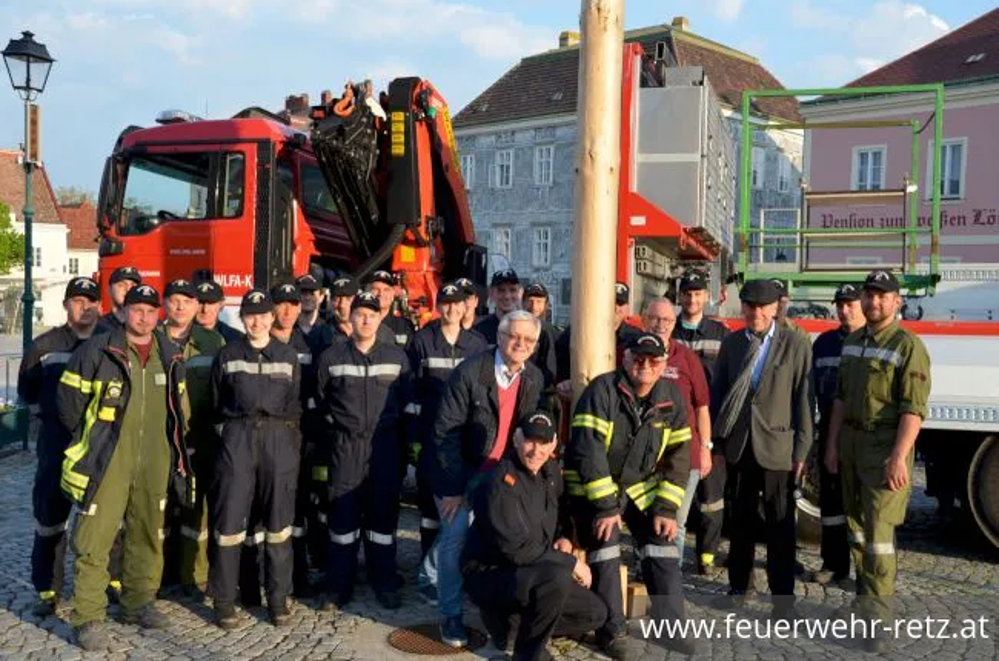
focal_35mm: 38
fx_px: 1038
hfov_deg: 51.4
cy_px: 330
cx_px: 500
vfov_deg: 35.3
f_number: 8
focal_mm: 25
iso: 200
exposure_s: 1/250
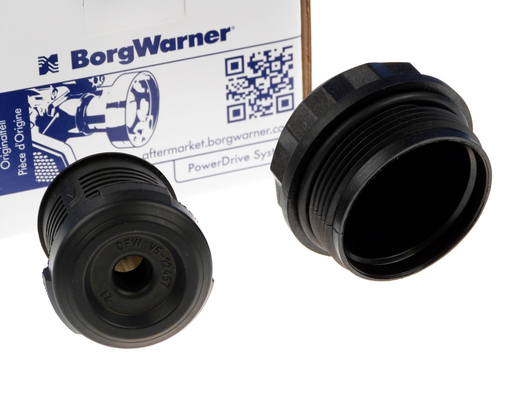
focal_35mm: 137
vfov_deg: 10.8
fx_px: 2086
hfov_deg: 14.4
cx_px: 264
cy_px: 198
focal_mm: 24.6
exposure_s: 1/80
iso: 100
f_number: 3.6
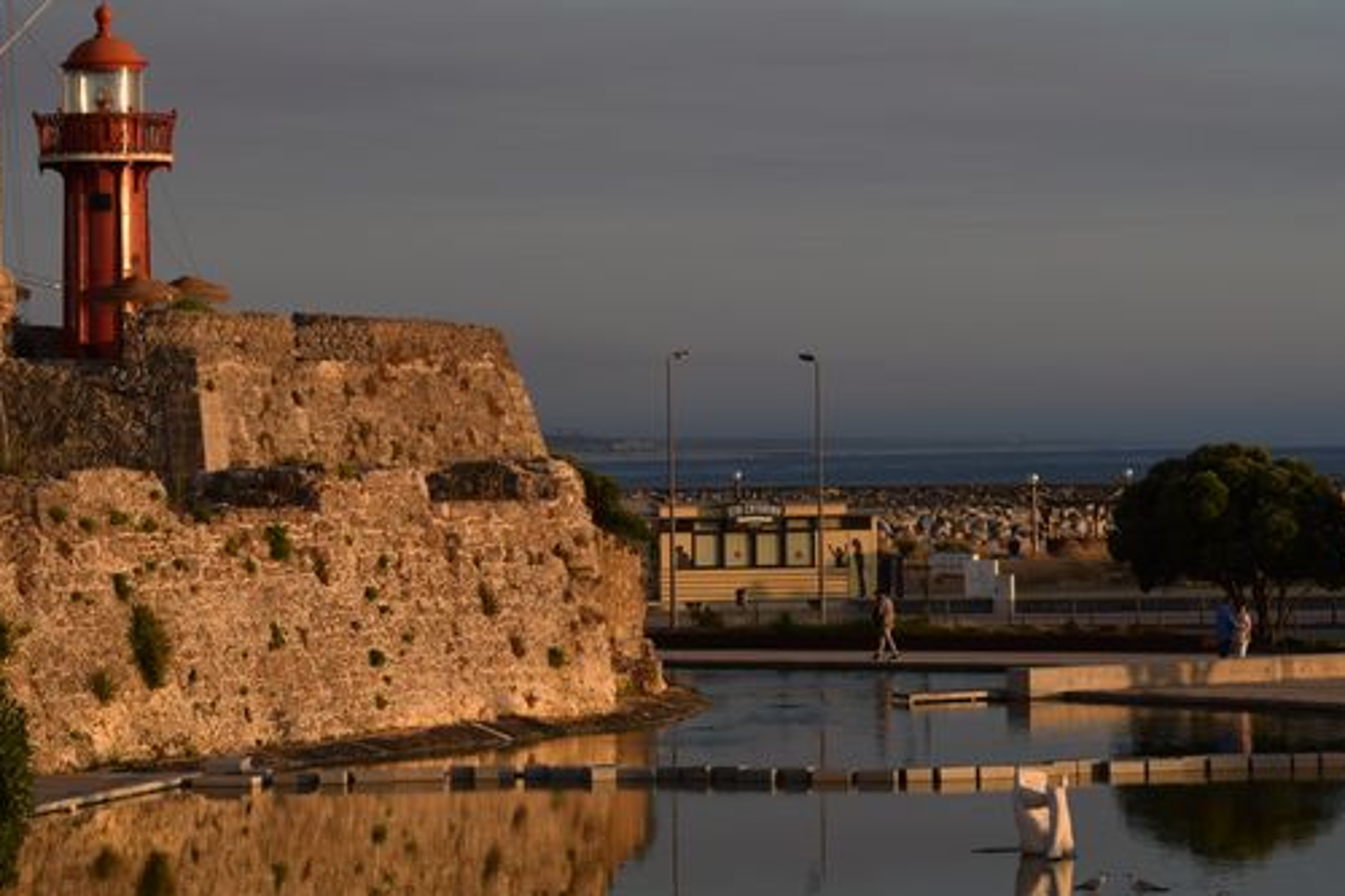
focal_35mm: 126
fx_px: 4706
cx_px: 659
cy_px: 495
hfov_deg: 16.3
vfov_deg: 10.9
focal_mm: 70
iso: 200
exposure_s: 1/500
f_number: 5.6
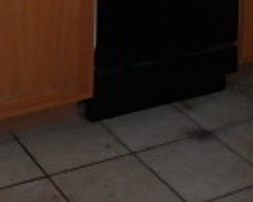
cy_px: -229
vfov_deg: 13.5
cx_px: 33
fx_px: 704
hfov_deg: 20.0
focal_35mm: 94
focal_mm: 3.7
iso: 200
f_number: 3.5
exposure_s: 1/30
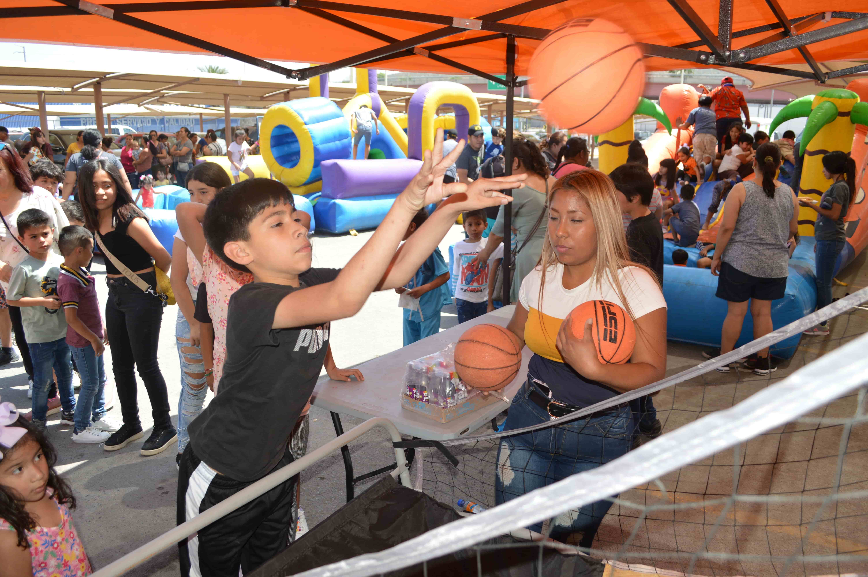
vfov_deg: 47.8
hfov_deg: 67.4
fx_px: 650
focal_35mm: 27
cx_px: 434
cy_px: 288
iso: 100
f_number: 5
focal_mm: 18
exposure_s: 1/200
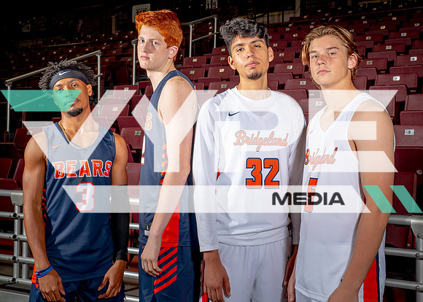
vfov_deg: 29.3
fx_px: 577
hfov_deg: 40.2
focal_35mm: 48
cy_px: 137
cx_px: 225
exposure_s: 1/125
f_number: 8
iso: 100
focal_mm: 39
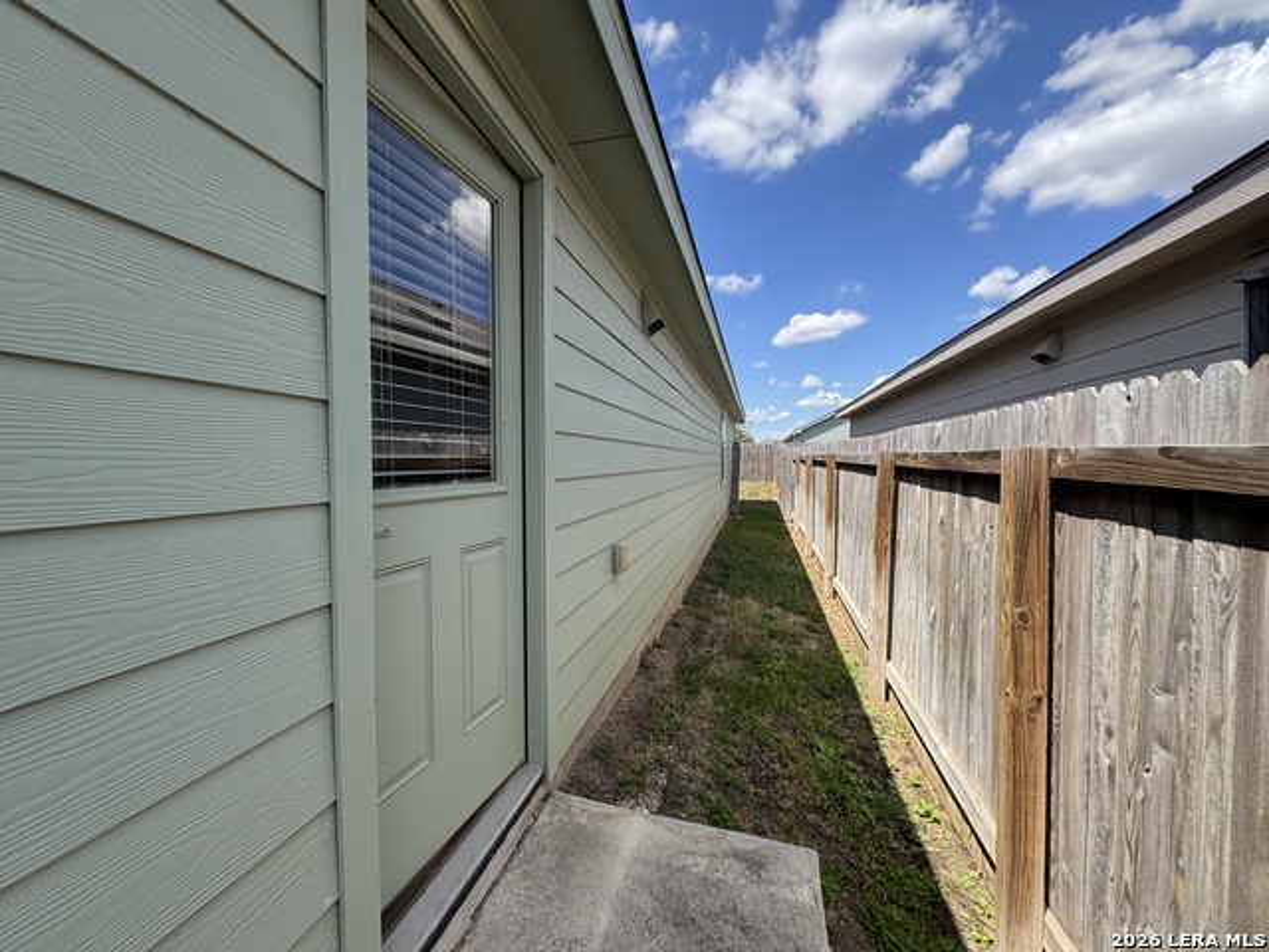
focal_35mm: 14
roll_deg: +0.2
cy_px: 476
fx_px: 513
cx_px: 634
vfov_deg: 85.7
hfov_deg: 102.1
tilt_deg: -2.5
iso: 50
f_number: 2.2
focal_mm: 2.22
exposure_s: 1/1143
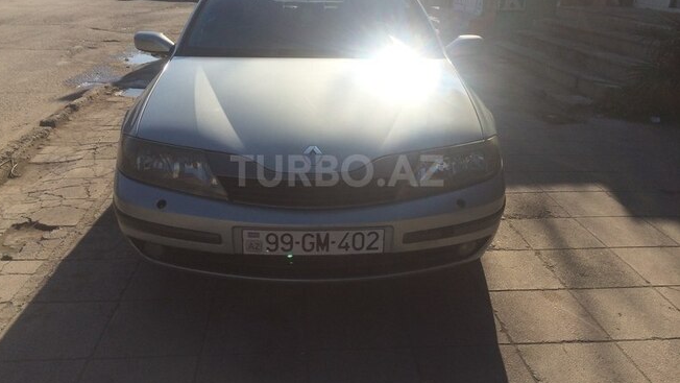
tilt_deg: -18.2
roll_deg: -1.6
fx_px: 577
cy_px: 171
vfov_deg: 36.7
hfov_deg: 61.0
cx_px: 337
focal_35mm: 32
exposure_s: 1/3165
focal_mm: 4.15
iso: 32
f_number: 2.2
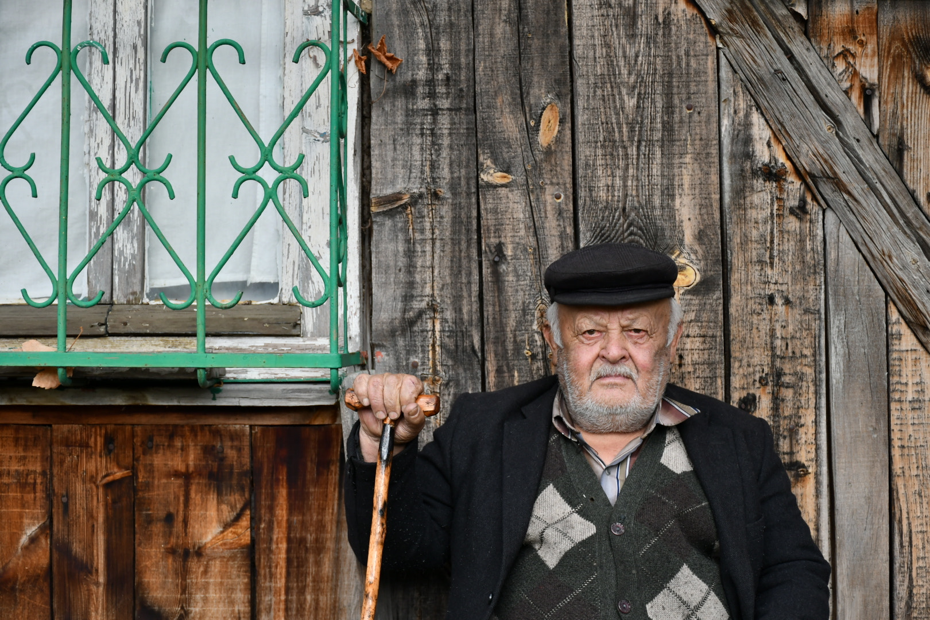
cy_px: 310
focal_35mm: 78
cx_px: 465
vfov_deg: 17.5
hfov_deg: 26.0
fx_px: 2015
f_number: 4.8
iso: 160
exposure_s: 1/250
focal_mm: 52
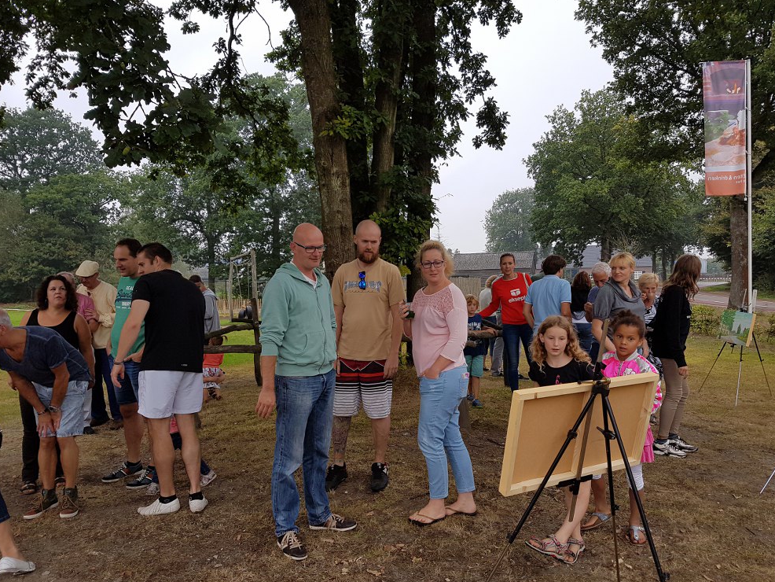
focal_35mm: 27
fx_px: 605
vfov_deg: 51.4
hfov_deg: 65.3
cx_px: 397
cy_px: 299
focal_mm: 4.2
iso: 40
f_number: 1.7
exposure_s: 1/594
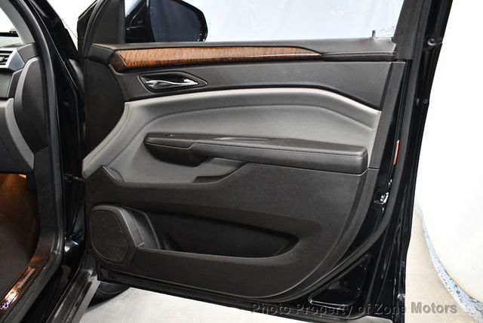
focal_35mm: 36
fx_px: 483
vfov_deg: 36.9
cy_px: 162
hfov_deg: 53.1
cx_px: 242
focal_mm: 18
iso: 3200
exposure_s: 1/60
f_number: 3.5
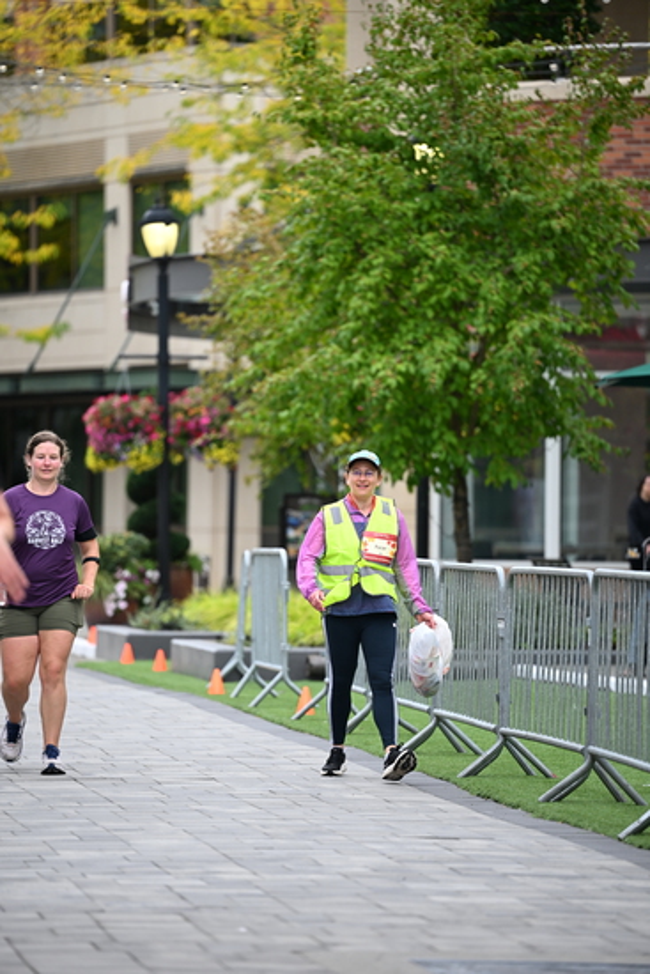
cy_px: 487
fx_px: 4872
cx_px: 325
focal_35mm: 180
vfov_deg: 11.4
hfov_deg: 7.6
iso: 400
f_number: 2.8
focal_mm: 180
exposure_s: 1/1250
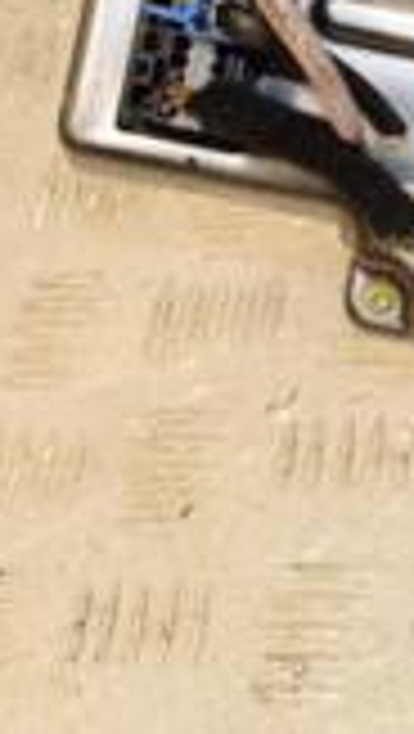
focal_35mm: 139
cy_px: -95
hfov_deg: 8.4
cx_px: 752
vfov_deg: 15.0
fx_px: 2706
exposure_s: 1/200
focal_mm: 24
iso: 800
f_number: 8
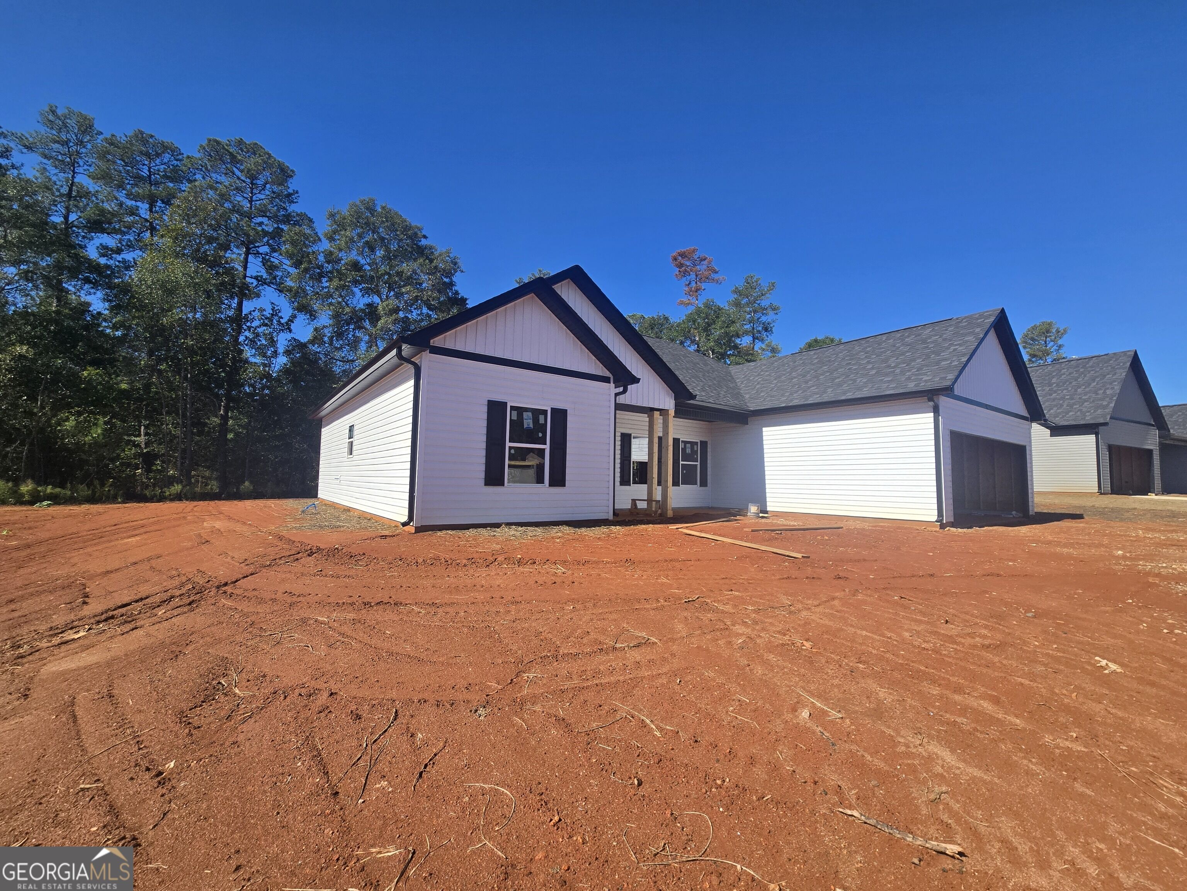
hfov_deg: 106.2
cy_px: 446
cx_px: 594
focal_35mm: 13
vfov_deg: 89.9
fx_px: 446
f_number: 2.2
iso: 50
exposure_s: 1/2246
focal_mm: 2.2
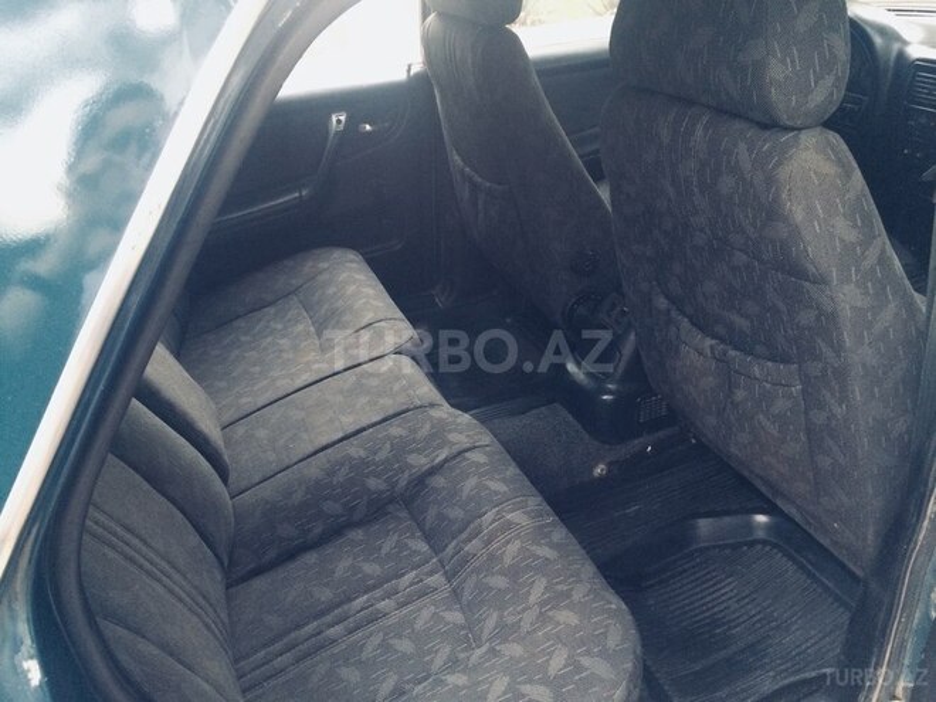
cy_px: 351
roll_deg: +3.5
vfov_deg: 48.2
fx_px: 784
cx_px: 468
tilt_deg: -30.7
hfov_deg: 61.7
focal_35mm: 29
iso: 160
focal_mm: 4.15
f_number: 2.2
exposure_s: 1/33
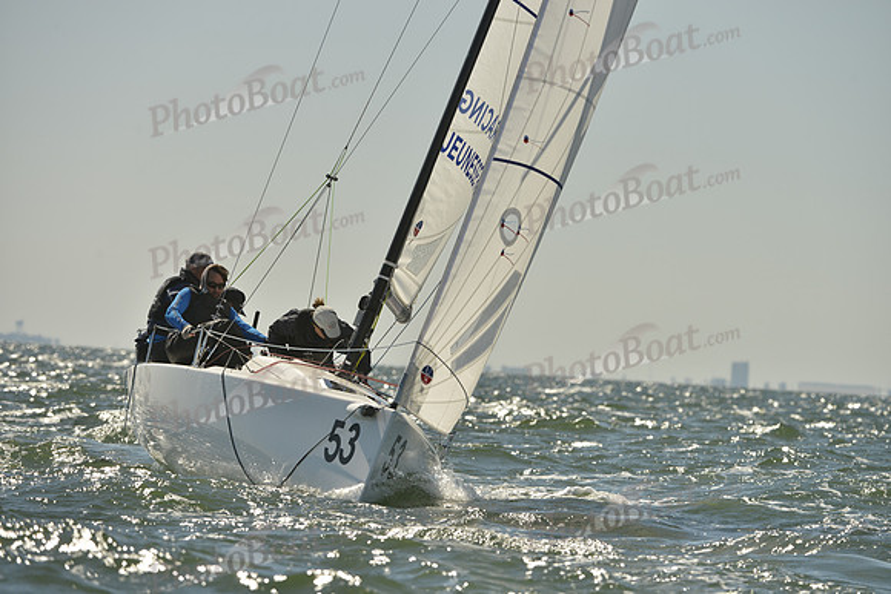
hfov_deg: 6.9
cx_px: 446
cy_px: 297
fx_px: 7426
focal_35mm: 300
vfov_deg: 4.6
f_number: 8
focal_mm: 300
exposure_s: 1/1600
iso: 280
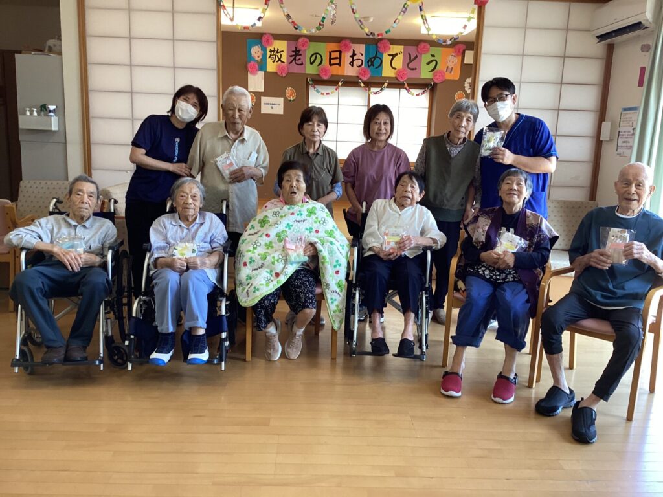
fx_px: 594
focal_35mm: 31
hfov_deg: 58.4
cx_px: 332
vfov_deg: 45.4
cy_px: 248
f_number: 2.4
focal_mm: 3.3
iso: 100
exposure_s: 1/60
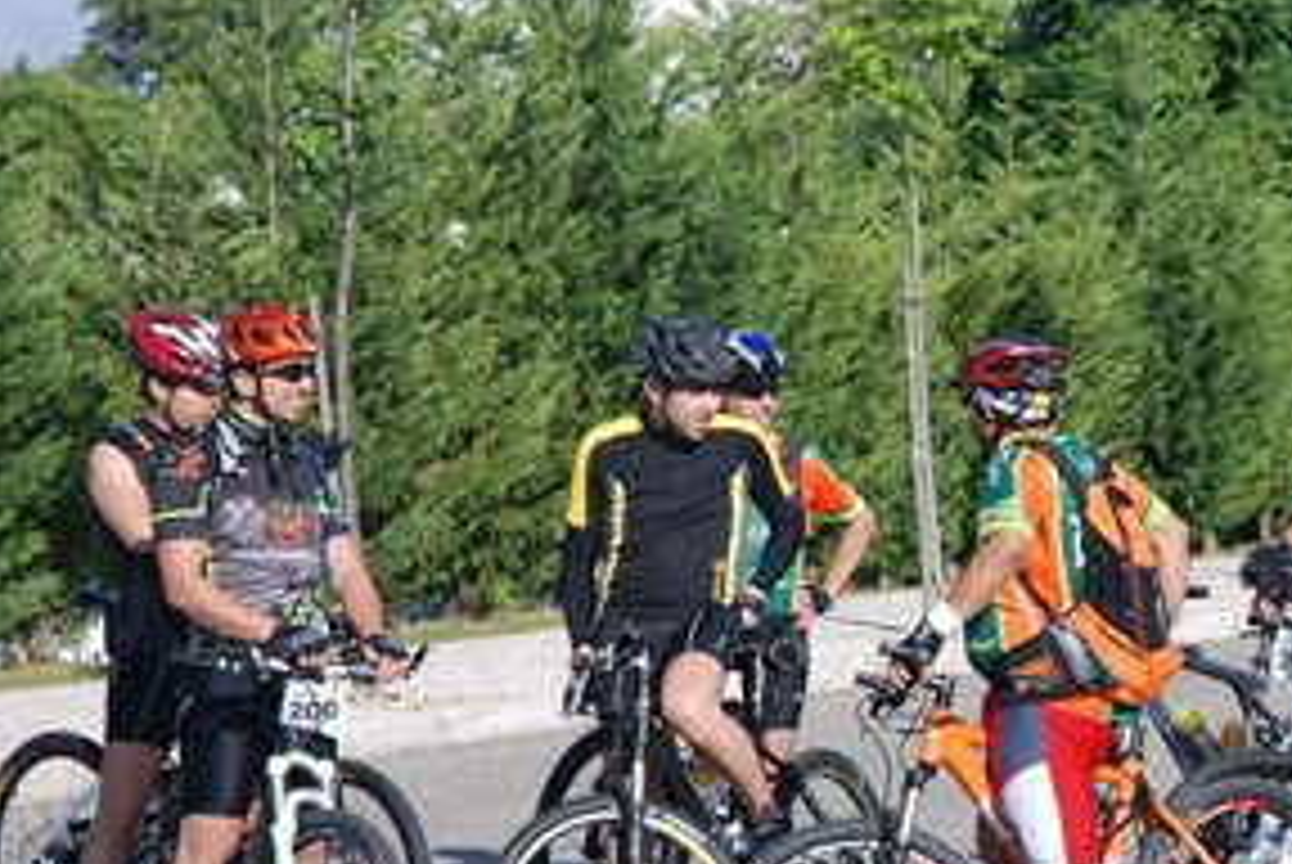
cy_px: 594
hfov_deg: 12.5
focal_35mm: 164
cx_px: 860
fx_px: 5892
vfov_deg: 8.4
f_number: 5.6
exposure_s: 1/500
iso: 160
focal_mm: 70
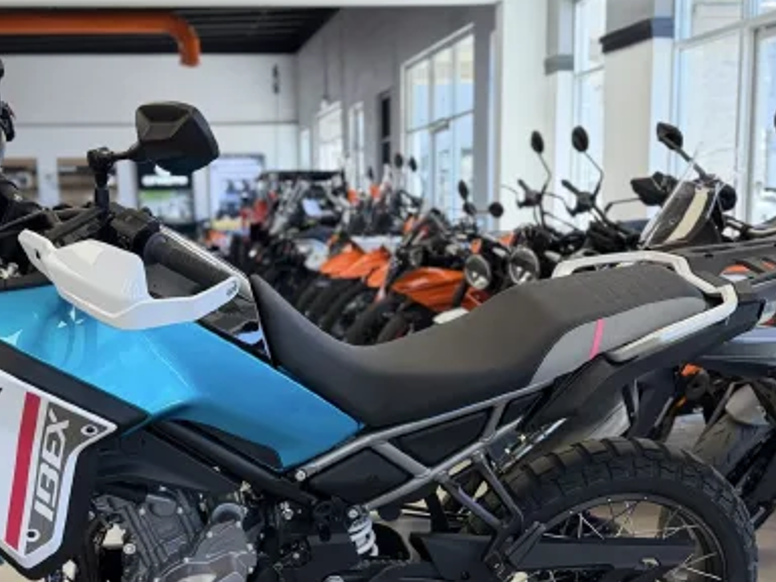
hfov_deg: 38.1
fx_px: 1121
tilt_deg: -11.3
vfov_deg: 28.6
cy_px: 449
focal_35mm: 50
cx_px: 315
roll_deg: +0.7
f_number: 1.78
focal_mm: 6.76
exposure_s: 1/170
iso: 200
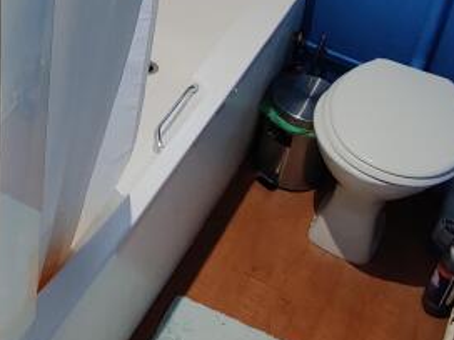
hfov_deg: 34.8
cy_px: 5
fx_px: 643
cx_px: -15
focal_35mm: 49
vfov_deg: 28.0
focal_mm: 2.25
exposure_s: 1/50
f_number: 2.2
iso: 250
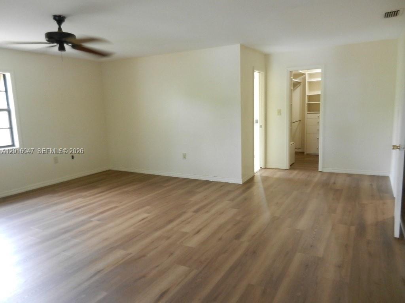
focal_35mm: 25
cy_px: 152
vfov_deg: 54.9
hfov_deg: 69.4
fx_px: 292
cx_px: 202
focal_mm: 4.5
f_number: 3.5
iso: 400
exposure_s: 1/13
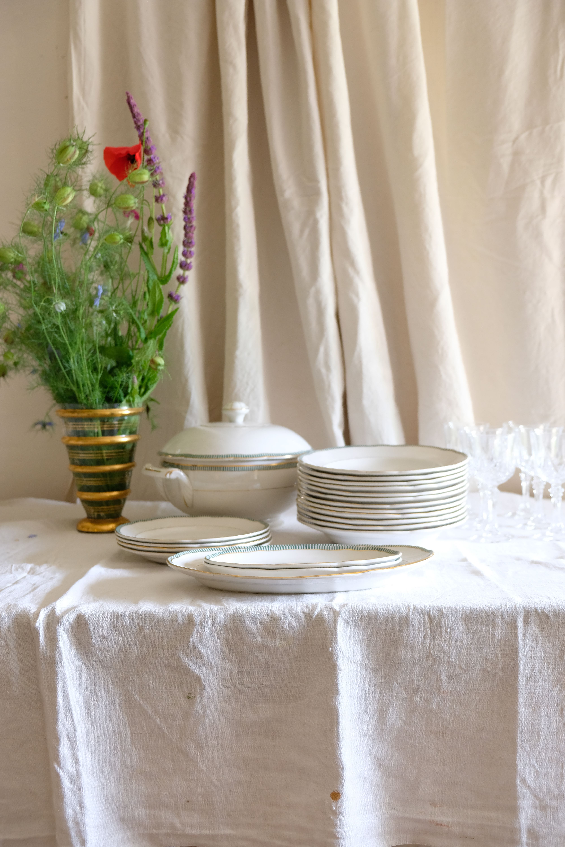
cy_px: 424
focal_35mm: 38
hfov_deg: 35.1
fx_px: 895
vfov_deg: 50.7
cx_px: 282
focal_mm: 25.4
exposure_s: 1/60
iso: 640
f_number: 3.2
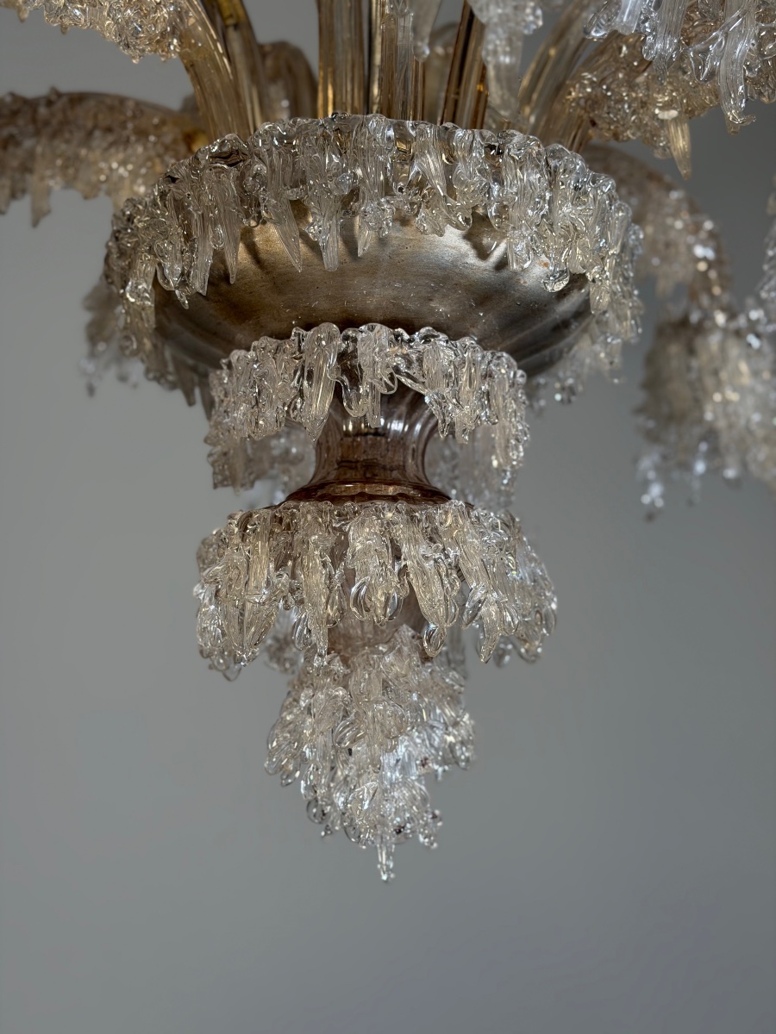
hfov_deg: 30.3
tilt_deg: +17.8
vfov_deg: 39.7
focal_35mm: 48
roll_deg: +0.4
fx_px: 1435
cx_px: 388
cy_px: 517
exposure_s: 1/50
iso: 50
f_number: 1.78
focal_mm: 6.76
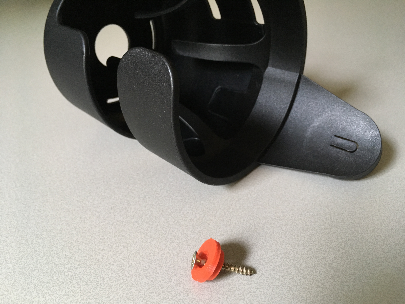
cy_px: 152
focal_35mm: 29
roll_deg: -0.9
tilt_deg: -34.9
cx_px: 202
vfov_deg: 48.2
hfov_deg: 61.7
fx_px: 339
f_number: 2.2
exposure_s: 1/33
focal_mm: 4.15
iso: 160
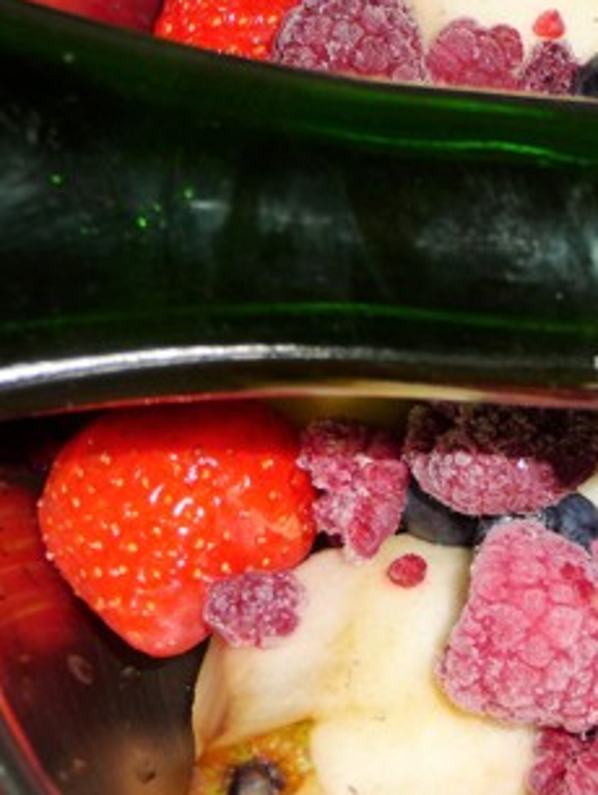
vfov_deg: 20.8
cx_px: 827
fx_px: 2162
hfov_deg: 14.9
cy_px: 361
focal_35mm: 94
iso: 100
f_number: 4.1
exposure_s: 1/30
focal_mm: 7.6
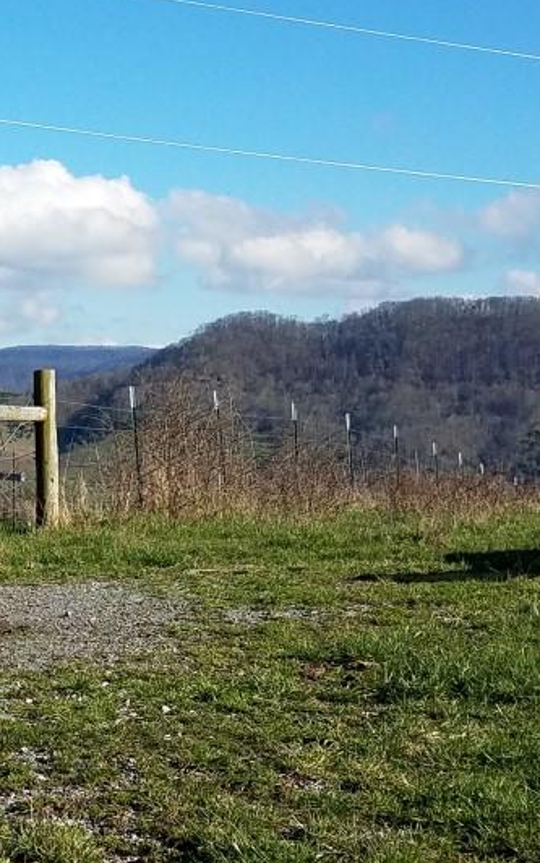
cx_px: -81
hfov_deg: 22.8
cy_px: 432
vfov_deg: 38.2
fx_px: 1247
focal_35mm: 53
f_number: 1.7
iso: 40
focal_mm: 4.2
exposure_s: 1/2264
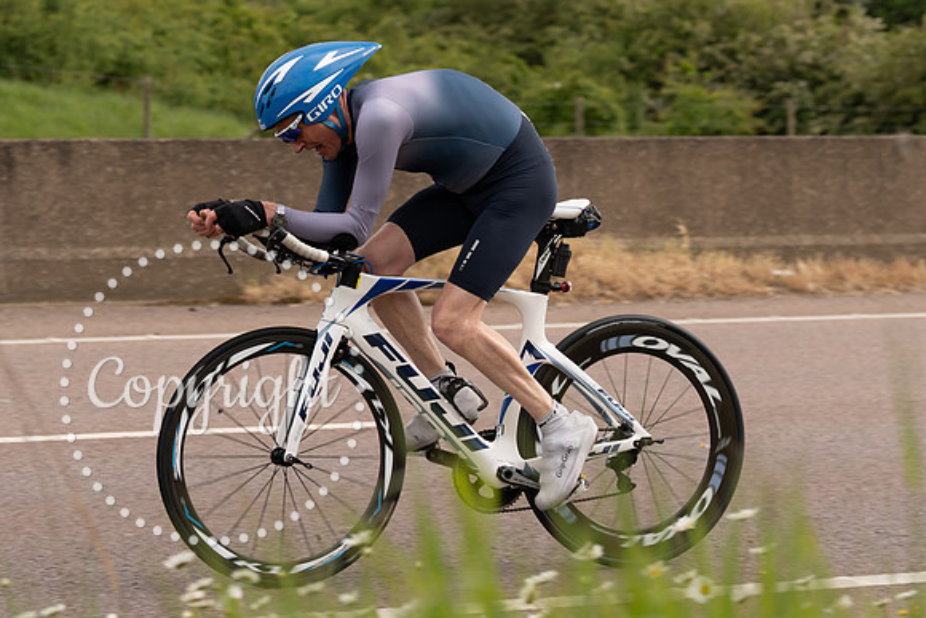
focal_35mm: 119
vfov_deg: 11.5
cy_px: 110
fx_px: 3067
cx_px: 389
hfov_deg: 17.2
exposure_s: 1/800
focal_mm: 70
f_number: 4
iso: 125
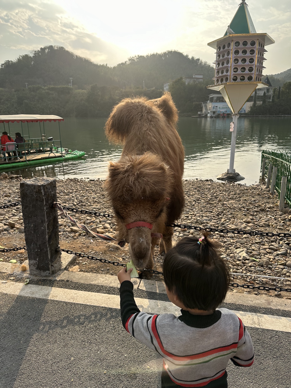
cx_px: 146
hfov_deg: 56.8
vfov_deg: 71.6
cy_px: 194
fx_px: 269
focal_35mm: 24
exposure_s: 1/2028
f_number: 1.78
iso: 80
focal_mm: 6.86
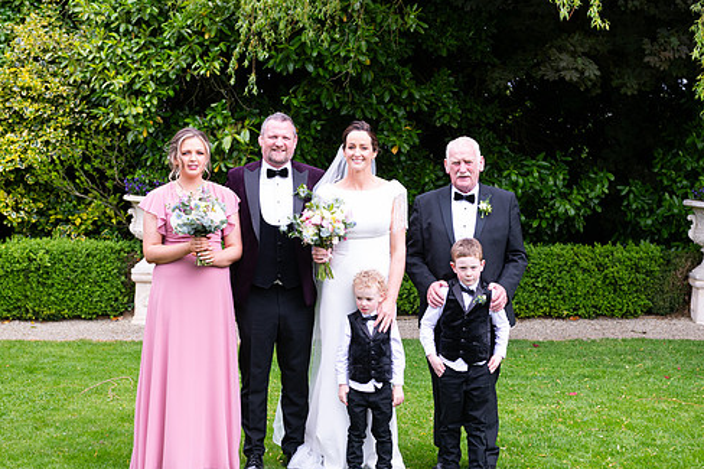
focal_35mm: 69
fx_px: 1349
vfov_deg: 19.7
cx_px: 359
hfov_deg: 29.3
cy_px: 243
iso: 200
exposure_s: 1/200
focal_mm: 58
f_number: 5
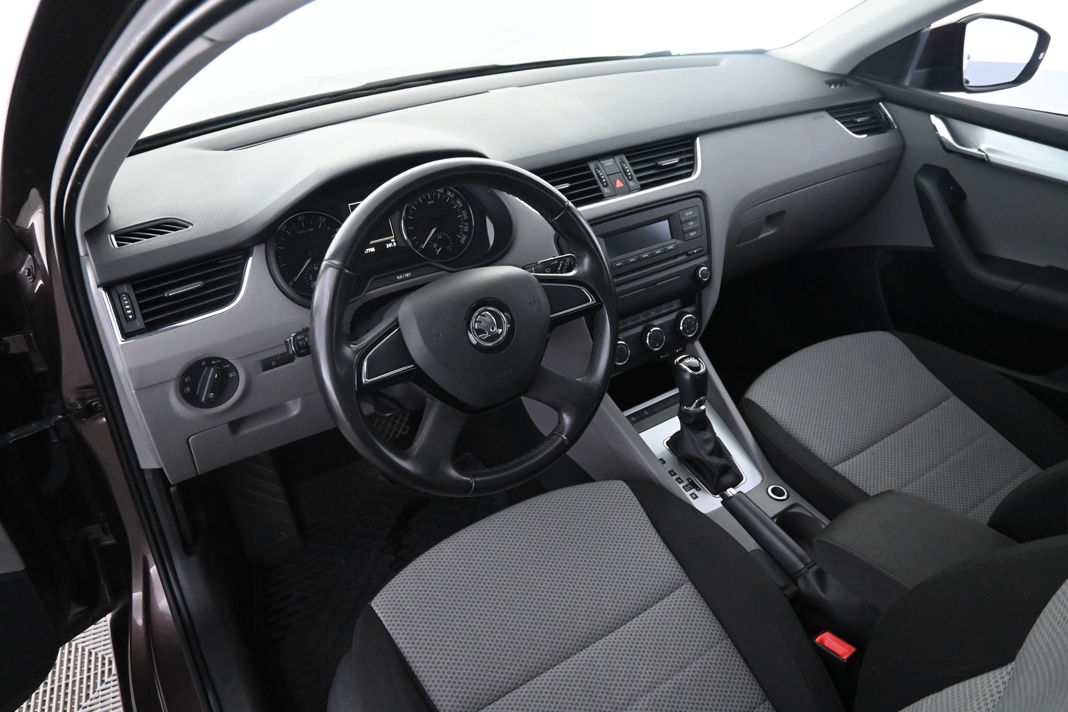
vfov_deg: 53.1
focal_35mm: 24
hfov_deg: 73.7
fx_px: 712
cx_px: 534
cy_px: 356
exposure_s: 1/50
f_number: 3.5
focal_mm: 16
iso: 4000
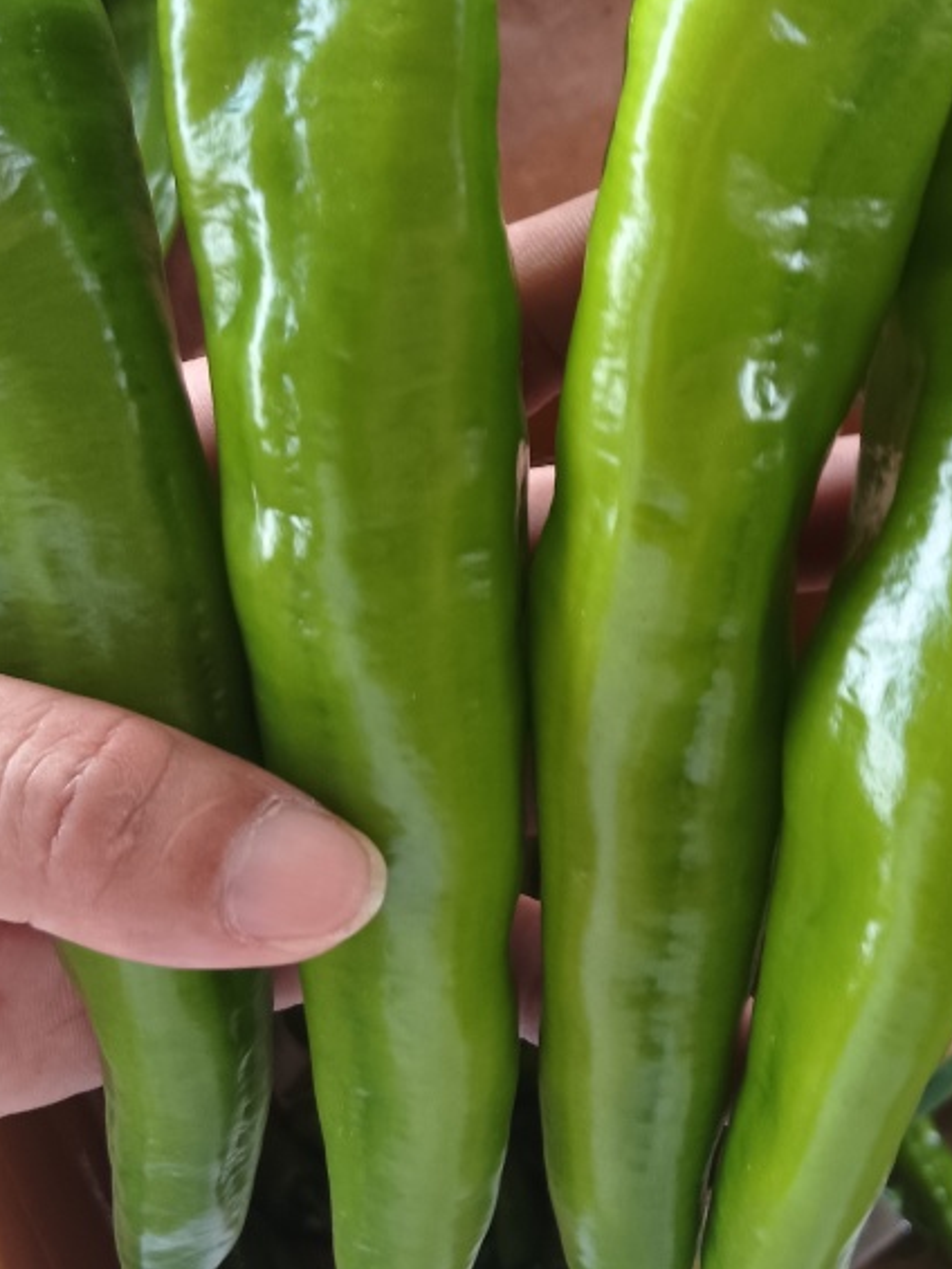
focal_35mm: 51
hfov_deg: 28.5
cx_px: 550
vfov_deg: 37.4
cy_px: 565
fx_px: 1869
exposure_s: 1/33.3
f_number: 2.2
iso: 160
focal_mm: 3.66
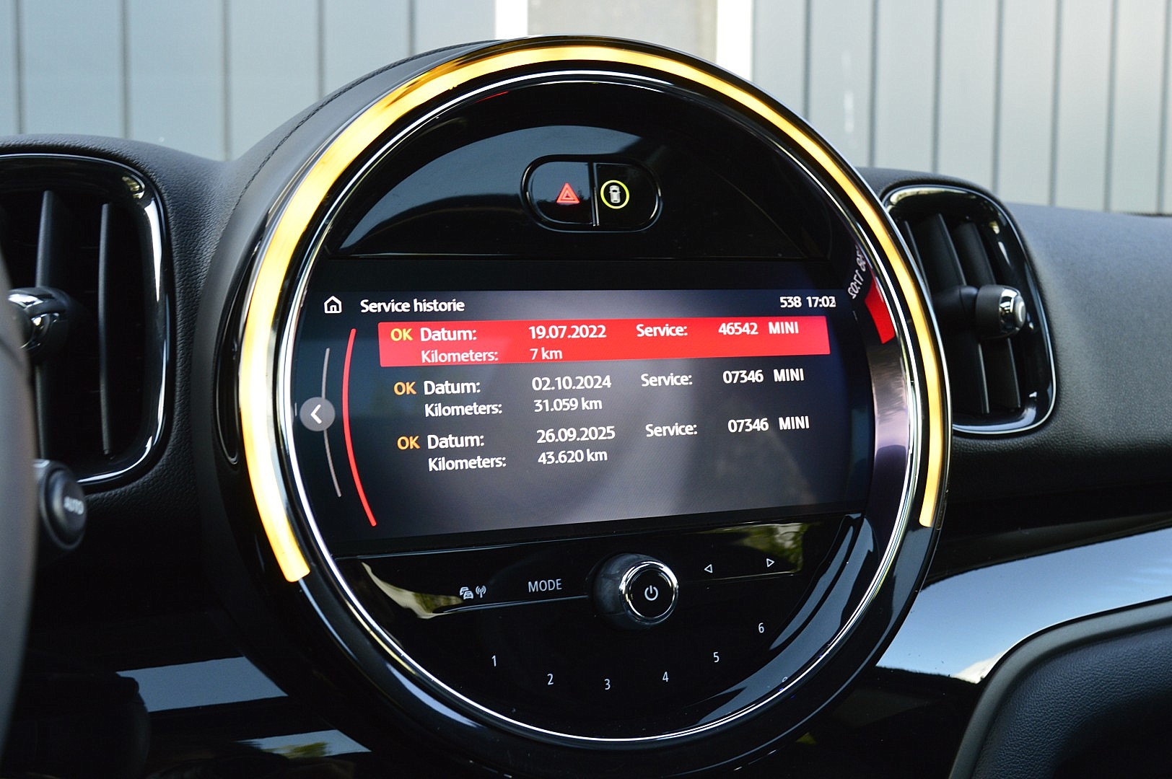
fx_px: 1171
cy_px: 390
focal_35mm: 36
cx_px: 586
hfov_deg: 53.2
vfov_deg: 36.8
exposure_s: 1/60
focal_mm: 24
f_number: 8
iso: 800
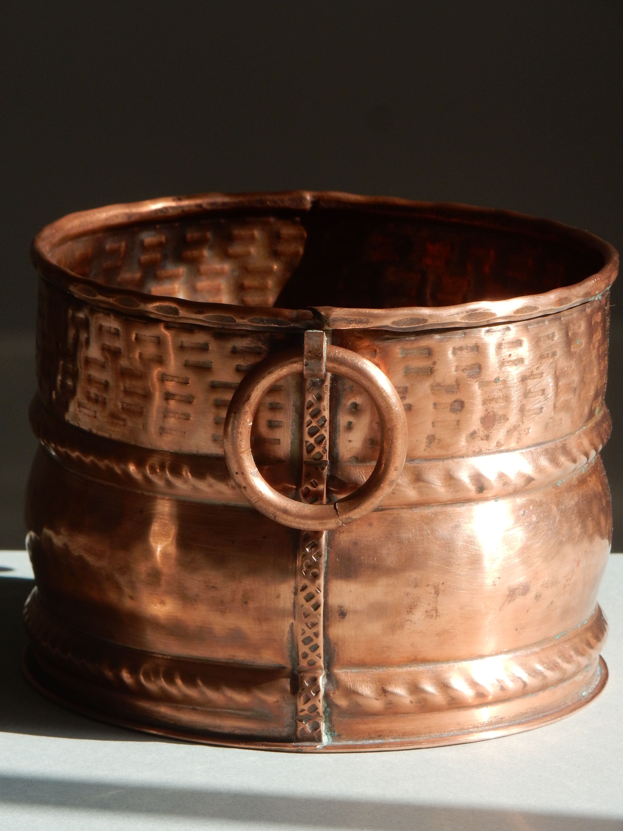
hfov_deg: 6.5
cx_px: 312
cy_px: 416
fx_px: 5495
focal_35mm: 229
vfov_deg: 8.6
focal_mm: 40.9
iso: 125
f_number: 6.3
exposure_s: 1/250
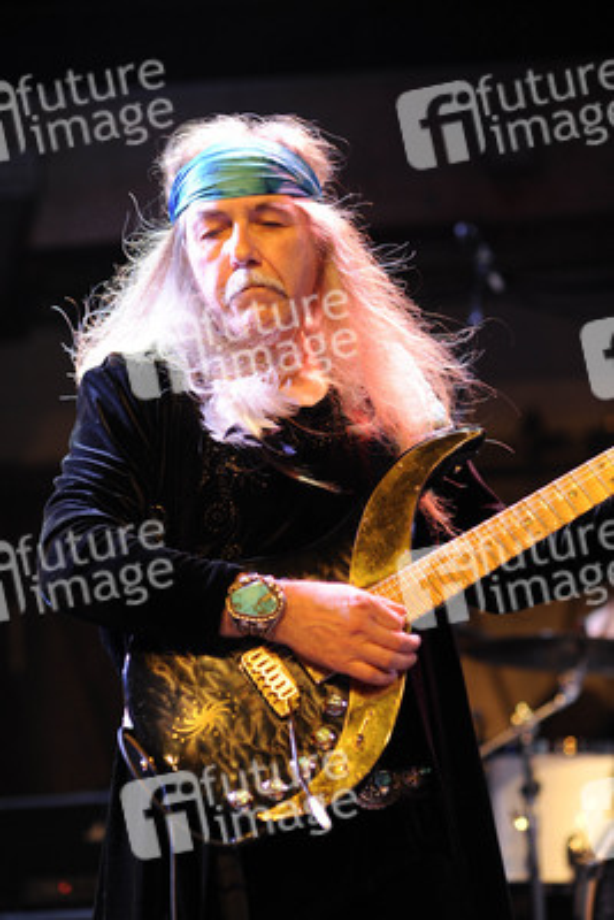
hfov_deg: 16.1
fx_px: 2173
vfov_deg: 23.9
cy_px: 460
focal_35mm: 85
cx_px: 307
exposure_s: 1/250
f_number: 2.8
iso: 1600
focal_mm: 85
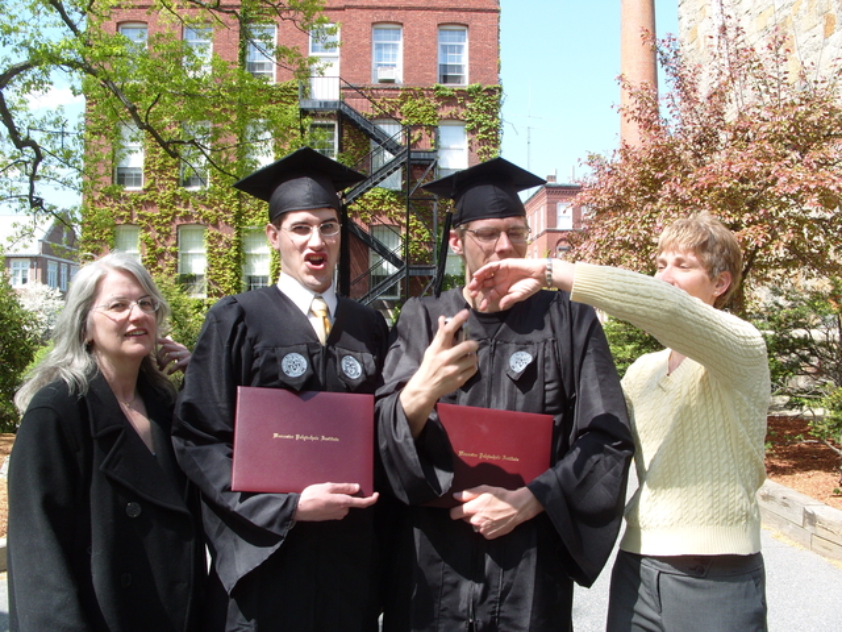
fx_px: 851
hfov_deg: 52.6
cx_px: 421
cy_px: 316
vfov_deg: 40.7
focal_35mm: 35
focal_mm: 7.8
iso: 80
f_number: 4.8
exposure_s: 1/250
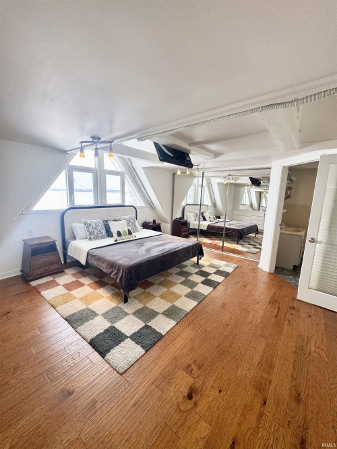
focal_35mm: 14
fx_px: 182
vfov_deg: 102.1
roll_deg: -1.3
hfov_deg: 85.7
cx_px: 168
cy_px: 224
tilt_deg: -9.7
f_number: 2.2
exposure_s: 1/120
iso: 100
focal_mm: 2.22
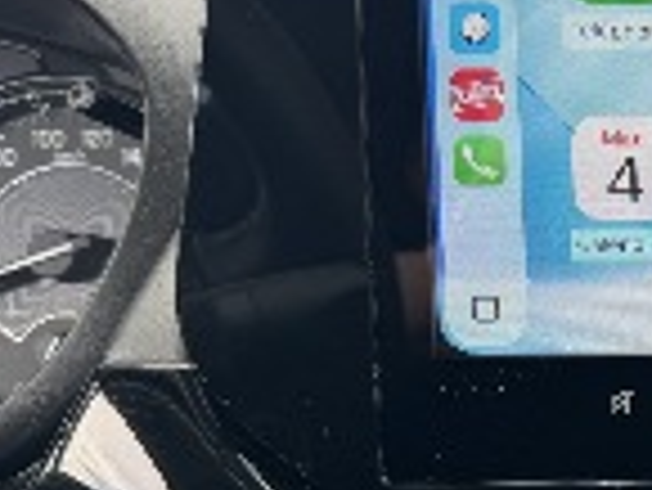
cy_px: 337
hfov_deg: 24.4
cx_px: 859
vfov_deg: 21.2
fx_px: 1301
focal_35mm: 69
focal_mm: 6.76
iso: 64
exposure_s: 1/200
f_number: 1.78
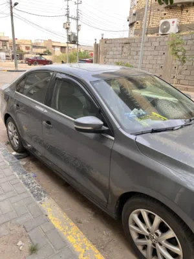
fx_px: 194
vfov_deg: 67.3
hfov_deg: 53.1
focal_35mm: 26
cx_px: 97
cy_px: 130
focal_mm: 5.7
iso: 64
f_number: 1.5
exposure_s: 1/141
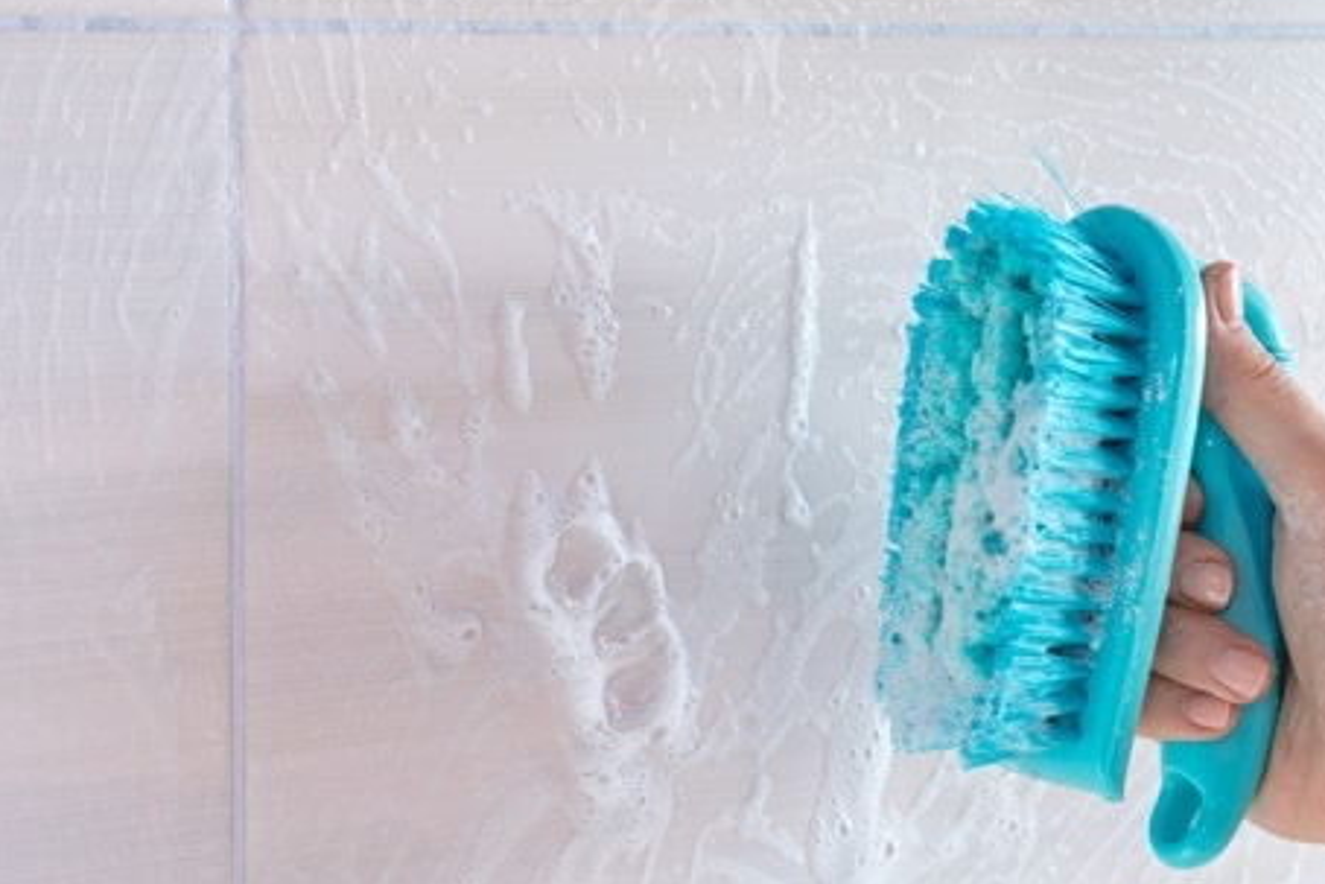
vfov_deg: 17.5
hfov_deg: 25.9
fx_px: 2872
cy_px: 306
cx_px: 540
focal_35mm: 78
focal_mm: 59
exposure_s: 1/80
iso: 250
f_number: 6.3
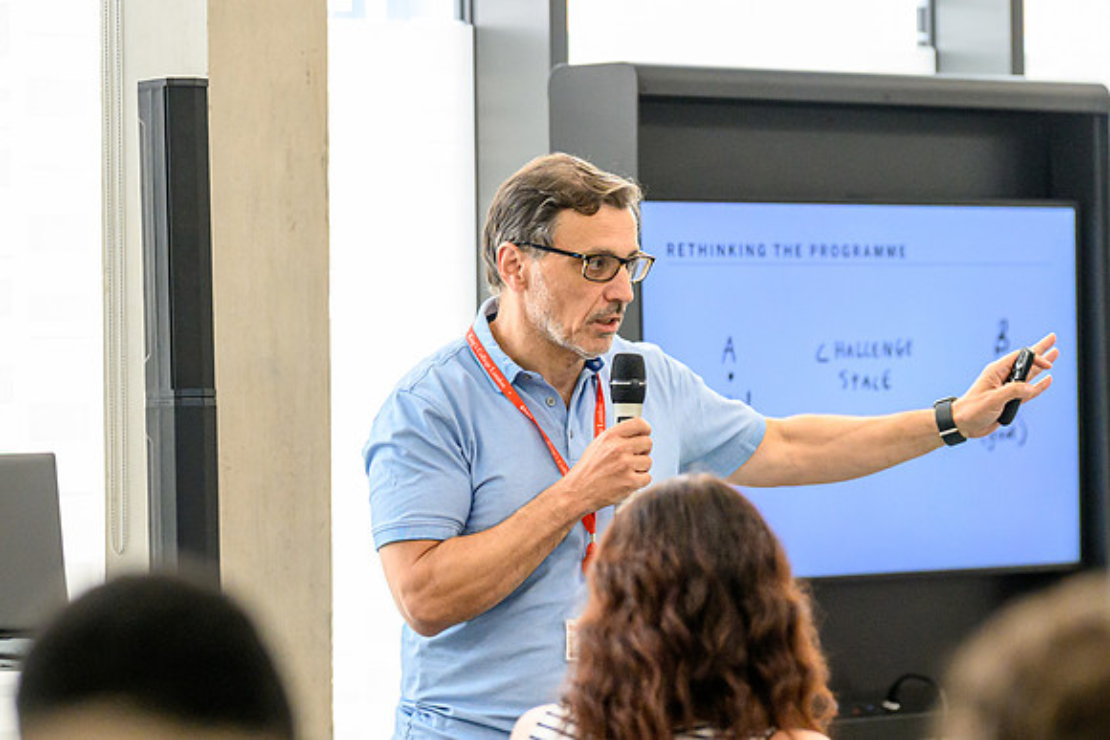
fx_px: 5242
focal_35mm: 170
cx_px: 555
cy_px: 370
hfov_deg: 12.1
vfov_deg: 8.1
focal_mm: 109
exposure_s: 1/1250
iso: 4000
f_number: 2.7
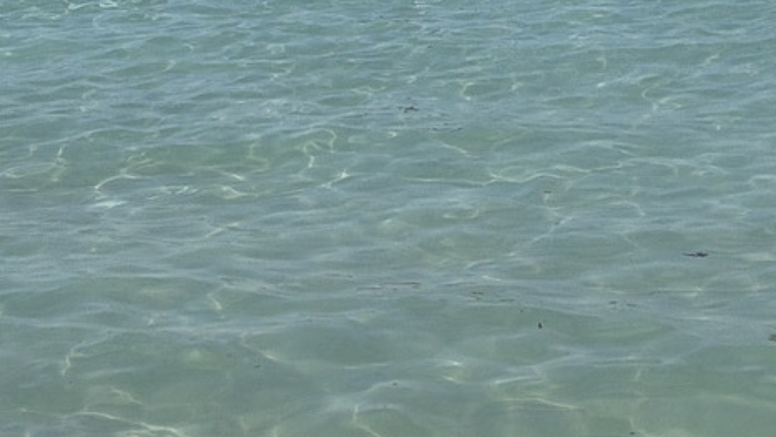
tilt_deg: -7.5
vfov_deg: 10.7
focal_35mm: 112
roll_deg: +1.5
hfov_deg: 19.1
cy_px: -10
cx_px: 386
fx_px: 2305
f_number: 1.78
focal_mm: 6.76
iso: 80
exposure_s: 1/14286
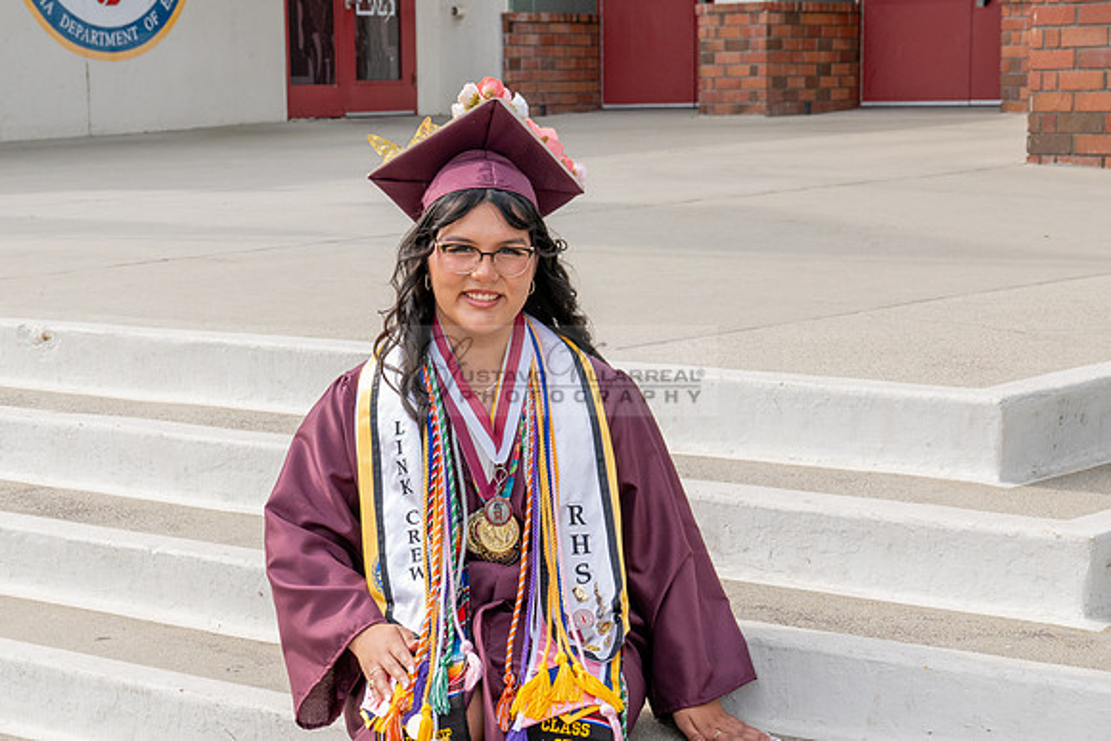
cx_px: 475
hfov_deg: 25.4
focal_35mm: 80
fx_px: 2458
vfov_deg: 17.0
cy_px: 640
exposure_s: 1/200
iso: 200
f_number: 8
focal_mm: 42
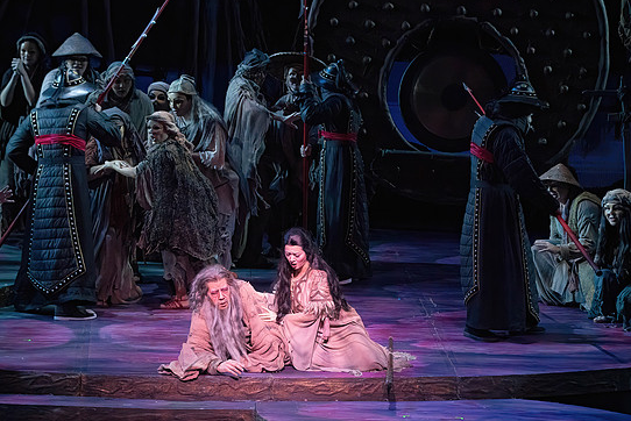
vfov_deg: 6.4
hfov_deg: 9.6
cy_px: 209
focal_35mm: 214
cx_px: 319
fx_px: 3753
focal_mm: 200
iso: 20000
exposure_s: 1/320
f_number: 8
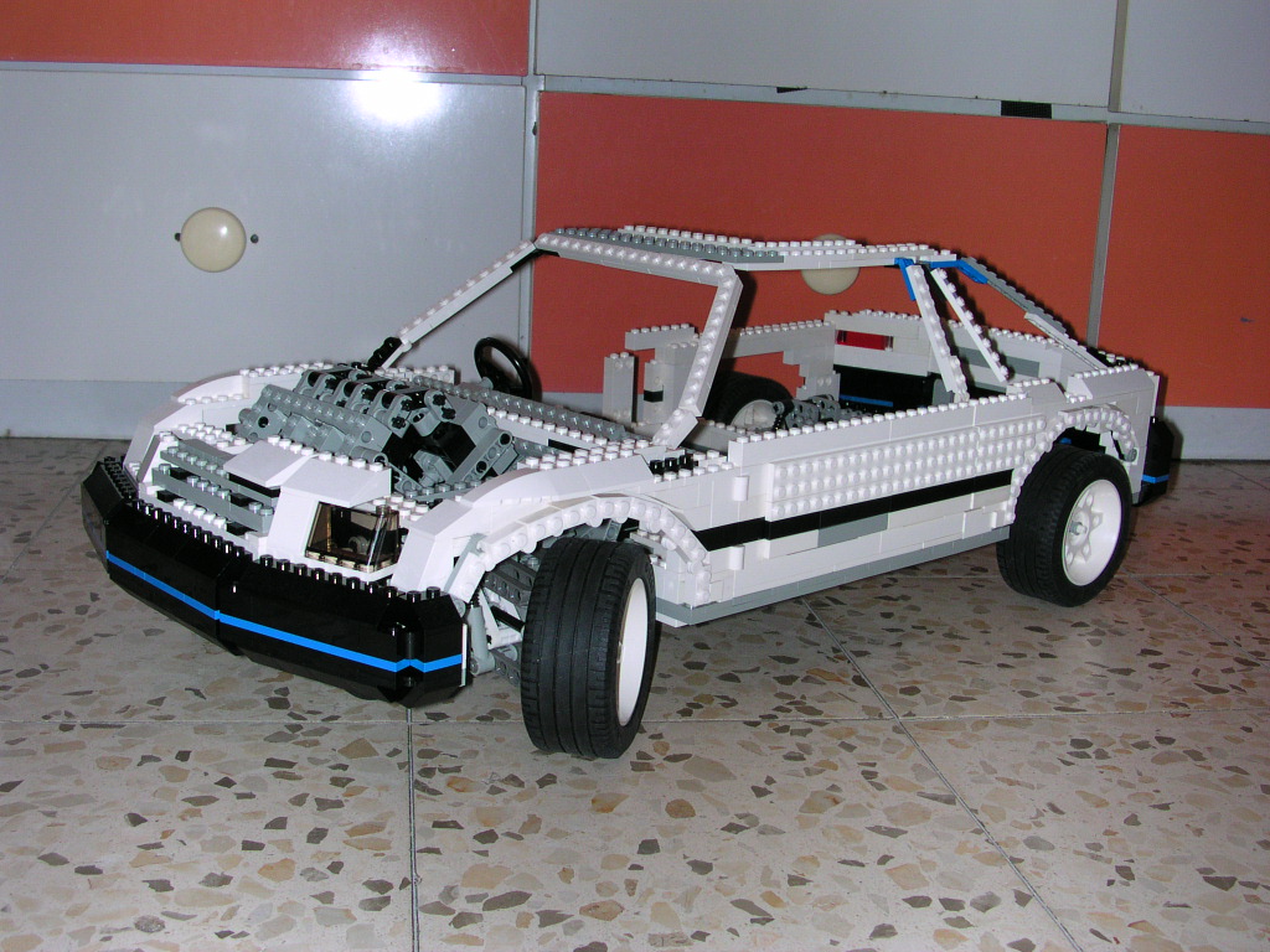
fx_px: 1578
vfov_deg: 33.6
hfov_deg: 43.9
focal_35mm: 43
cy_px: 476
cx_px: 635
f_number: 2.9
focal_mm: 6.6
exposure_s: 1/60
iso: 100
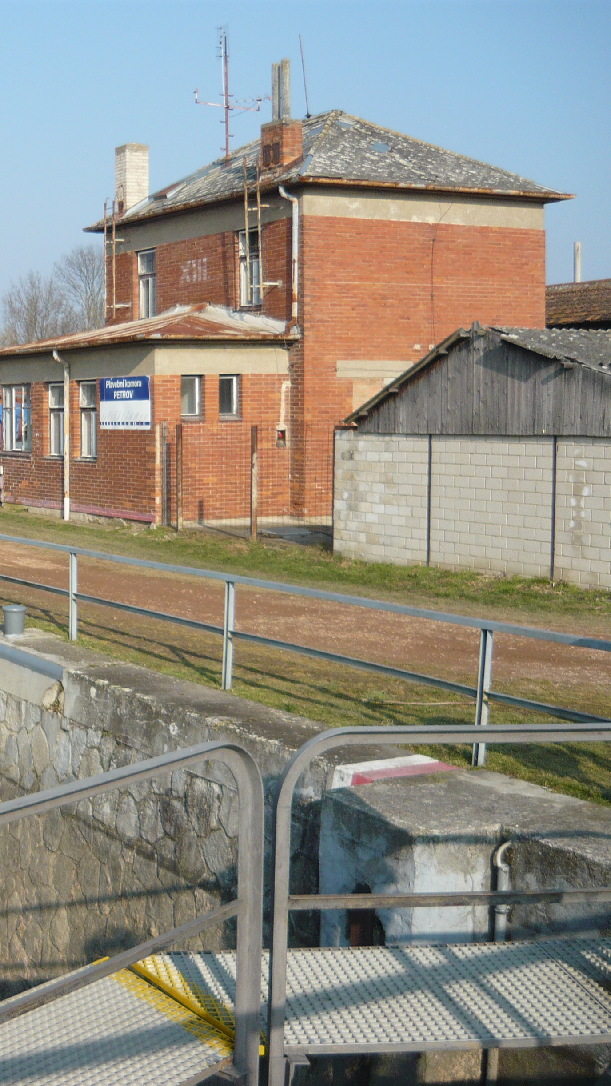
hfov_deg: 23.1
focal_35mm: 48
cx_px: -103
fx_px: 1383
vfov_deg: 42.9
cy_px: 543
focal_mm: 5.5
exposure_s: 1/160
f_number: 8
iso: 100
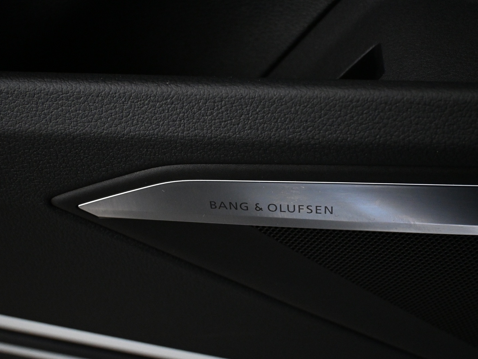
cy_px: 181
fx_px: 635
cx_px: 253
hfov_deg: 41.2
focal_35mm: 46
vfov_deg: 31.5
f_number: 4.5
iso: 4000
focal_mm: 28
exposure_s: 1/50
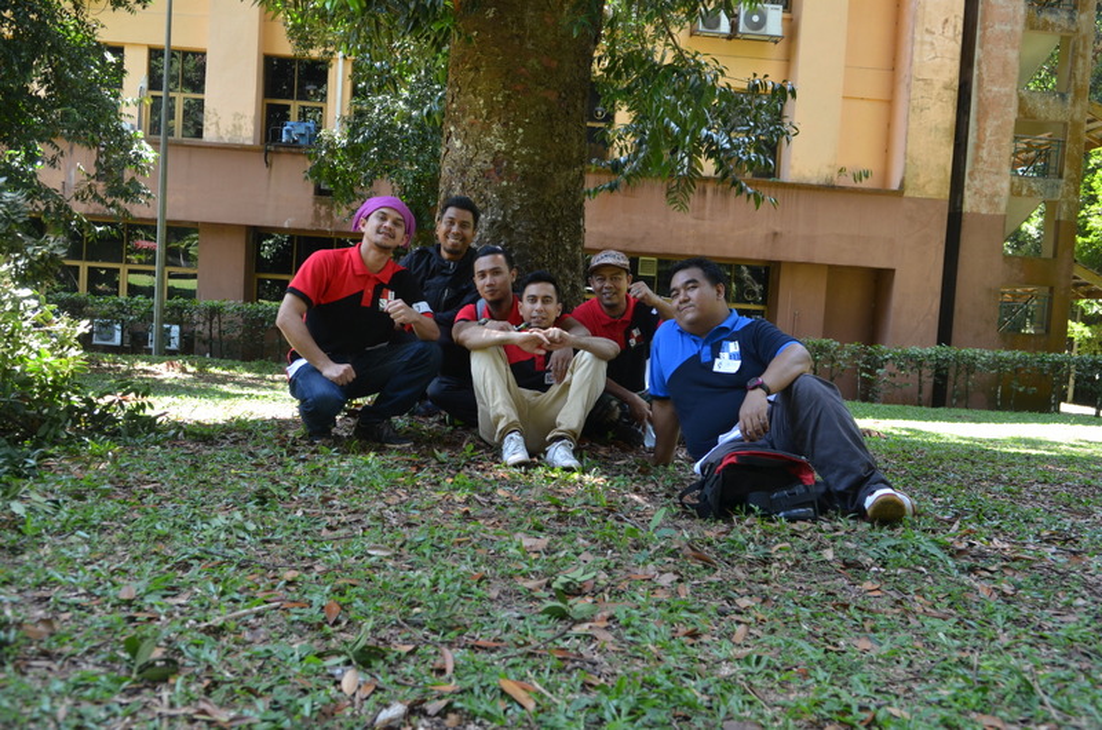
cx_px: 551
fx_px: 916
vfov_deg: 43.4
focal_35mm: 30
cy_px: 365
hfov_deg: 62.0
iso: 400
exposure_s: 1/125
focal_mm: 20
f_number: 4
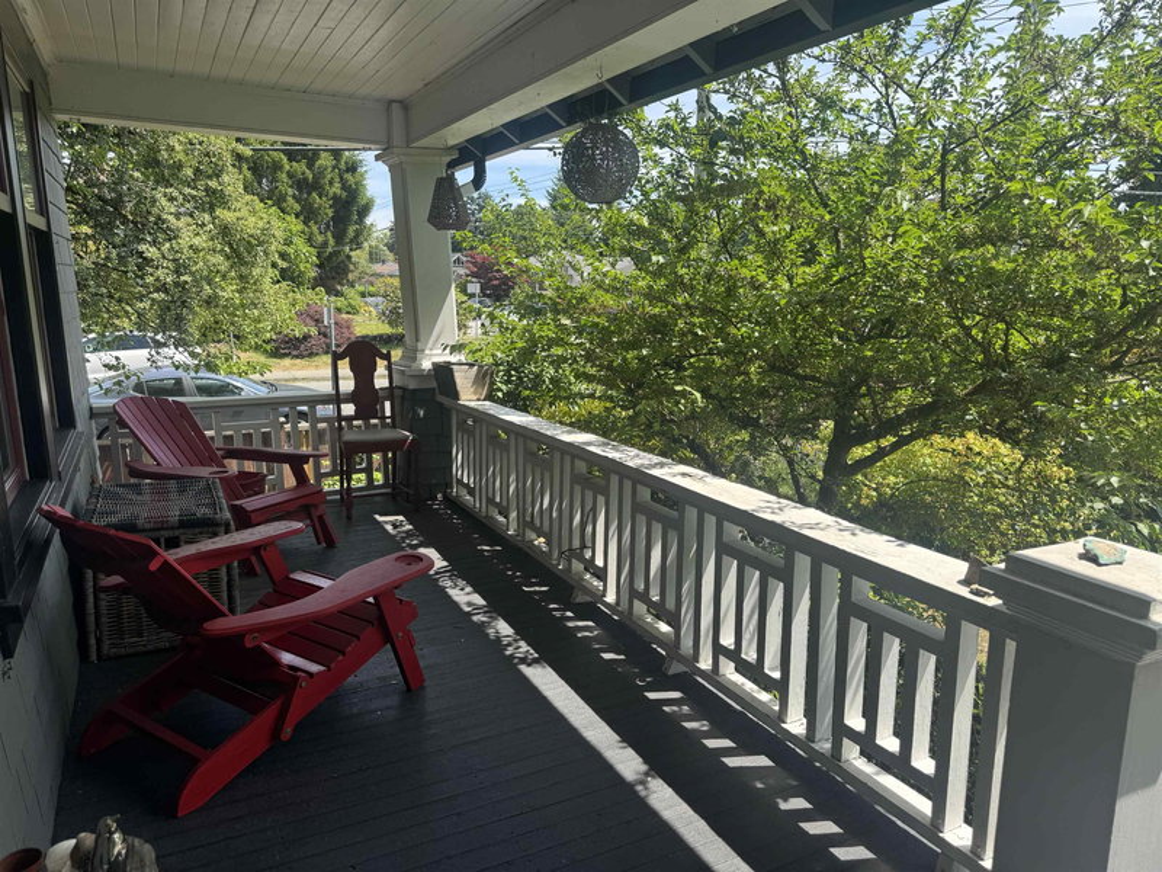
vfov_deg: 56.8
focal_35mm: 24
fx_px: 806
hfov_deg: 71.6
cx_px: 581
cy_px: 436
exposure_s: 1/1094
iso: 80
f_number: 1.78
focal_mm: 6.76
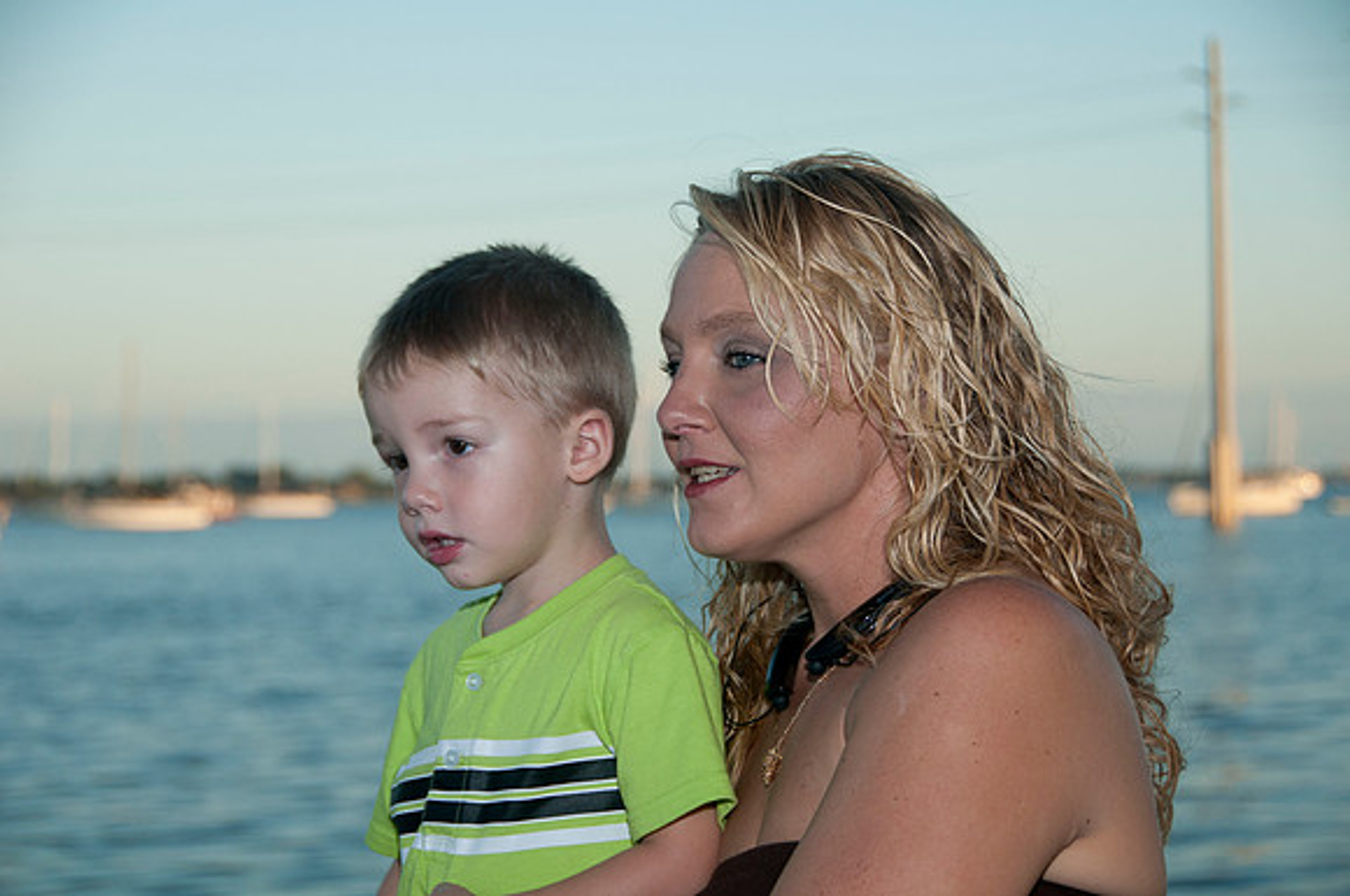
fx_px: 3651
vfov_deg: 14.0
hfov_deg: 20.9
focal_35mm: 98
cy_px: 448
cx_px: 675
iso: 100
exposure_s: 1/250
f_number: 5.6
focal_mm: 65
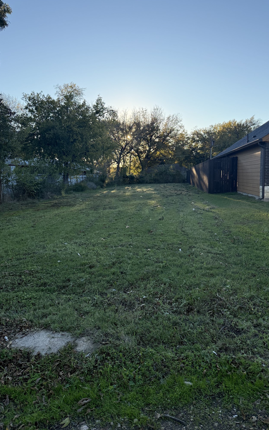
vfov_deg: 70.4
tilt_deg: -6.6
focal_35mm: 26
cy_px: 214
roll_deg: +3.4
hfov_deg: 47.6
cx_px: 138
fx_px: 305
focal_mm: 6.76
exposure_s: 1/1618
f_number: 1.78
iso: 100
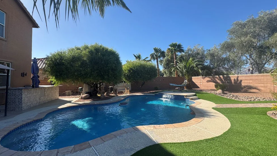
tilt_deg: +1.1
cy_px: 77
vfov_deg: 67.1
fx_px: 118
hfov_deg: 99.4
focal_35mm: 16
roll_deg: -0.4
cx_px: 138
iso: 40
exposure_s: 1/944
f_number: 2.2
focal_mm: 2.22
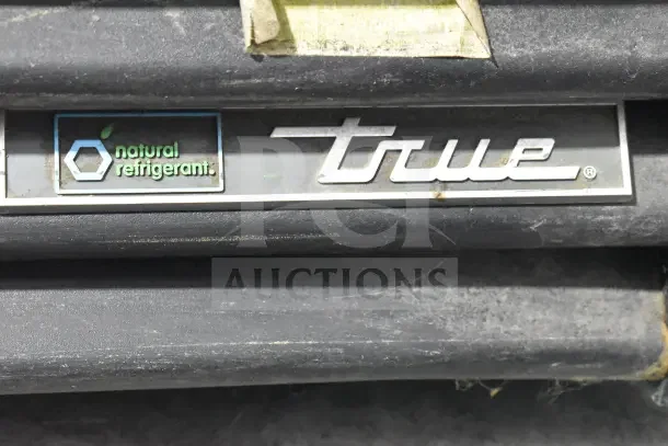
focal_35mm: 82
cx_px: 334
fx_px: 1531
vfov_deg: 16.6
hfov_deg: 24.6
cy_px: 223
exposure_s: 1/100
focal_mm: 55
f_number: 5.6
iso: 14400
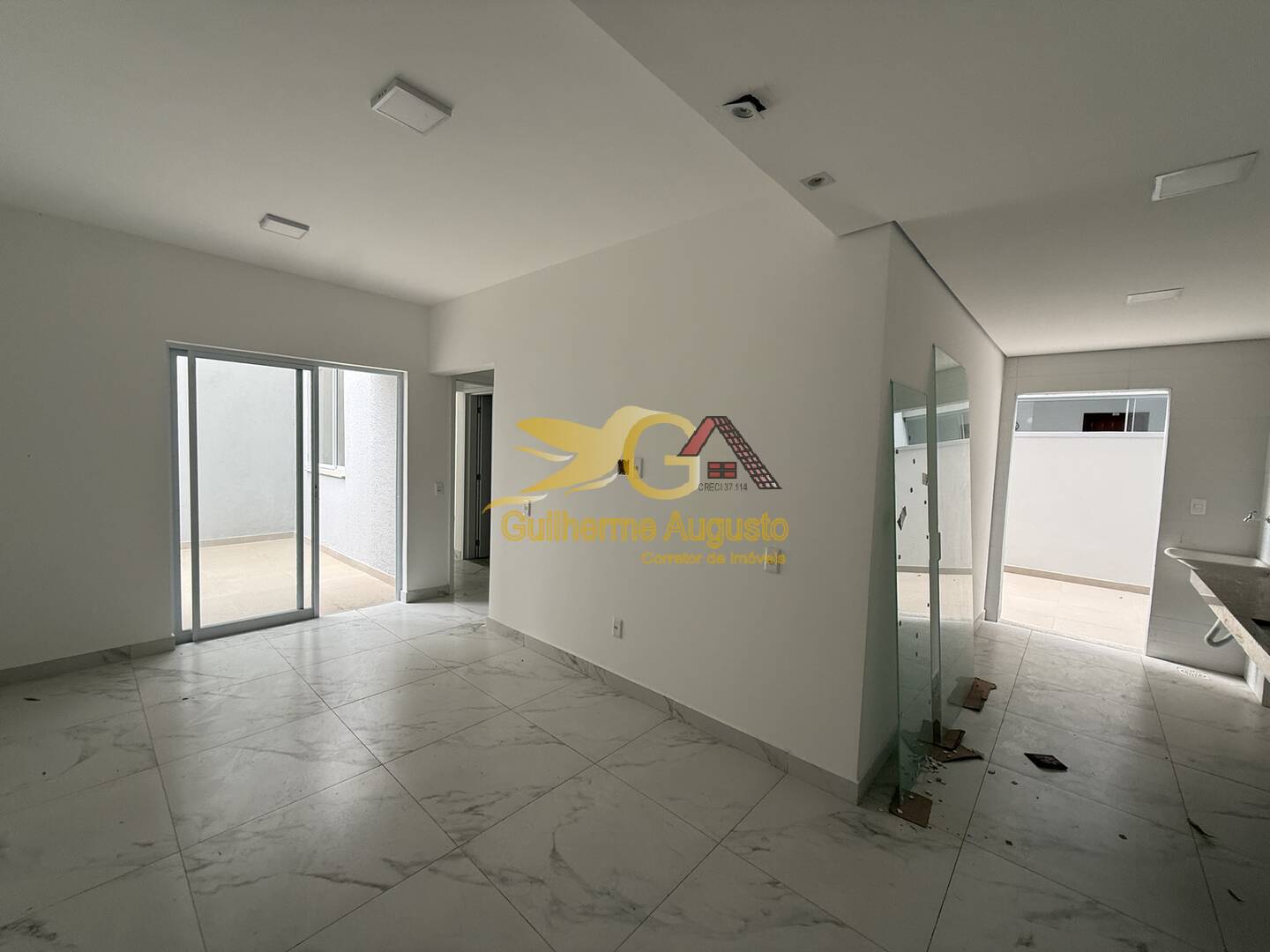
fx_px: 514
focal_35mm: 14
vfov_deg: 85.7
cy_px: 476
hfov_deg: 102.1
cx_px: 635
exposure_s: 1/99
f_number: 2.2
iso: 125
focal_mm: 2.22
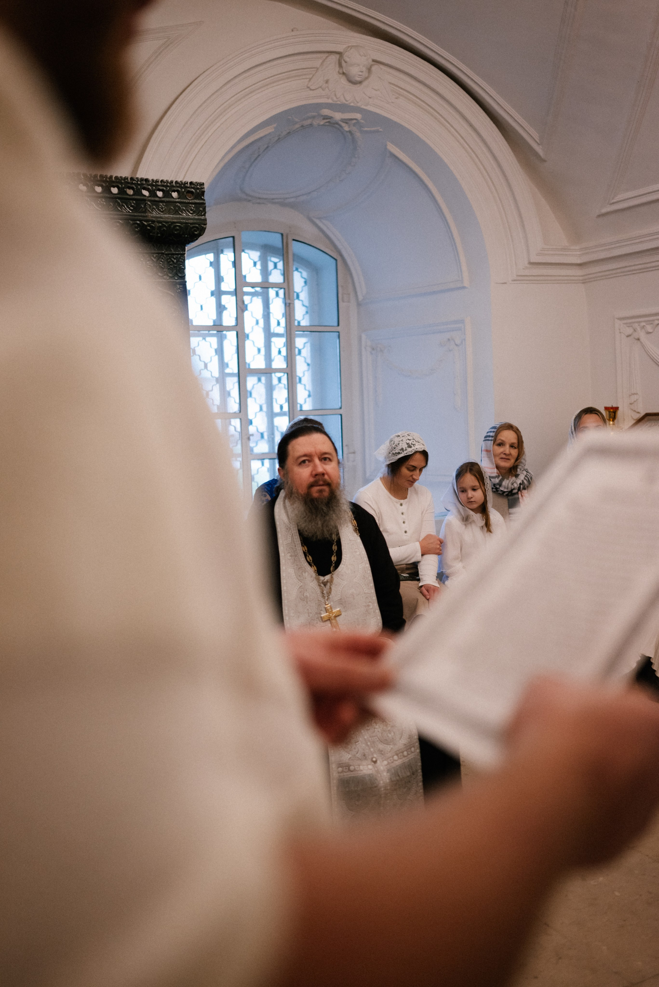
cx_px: 330
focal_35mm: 35
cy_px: 494
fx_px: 960
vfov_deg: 54.4
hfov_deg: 37.9
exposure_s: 1/250
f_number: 1.8
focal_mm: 35
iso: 800
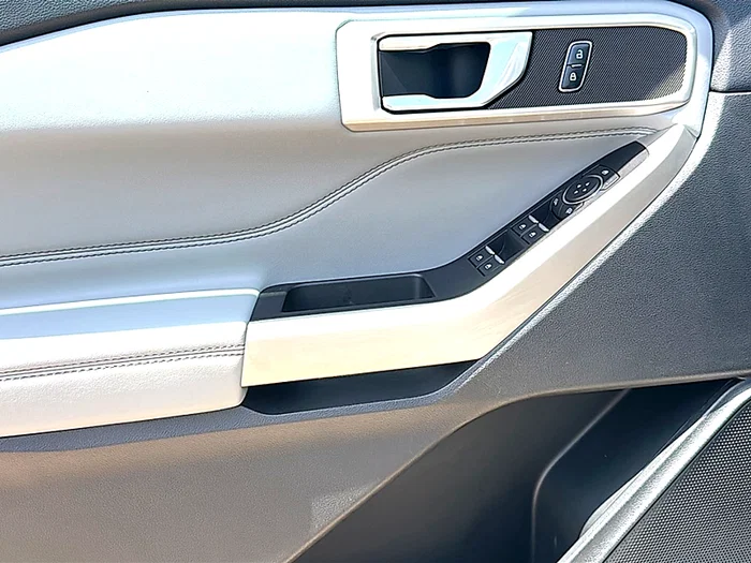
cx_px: 376
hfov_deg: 49.0
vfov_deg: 37.7
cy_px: 282
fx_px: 824
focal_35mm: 38
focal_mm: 6.86
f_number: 1.78
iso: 80
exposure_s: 1/1110
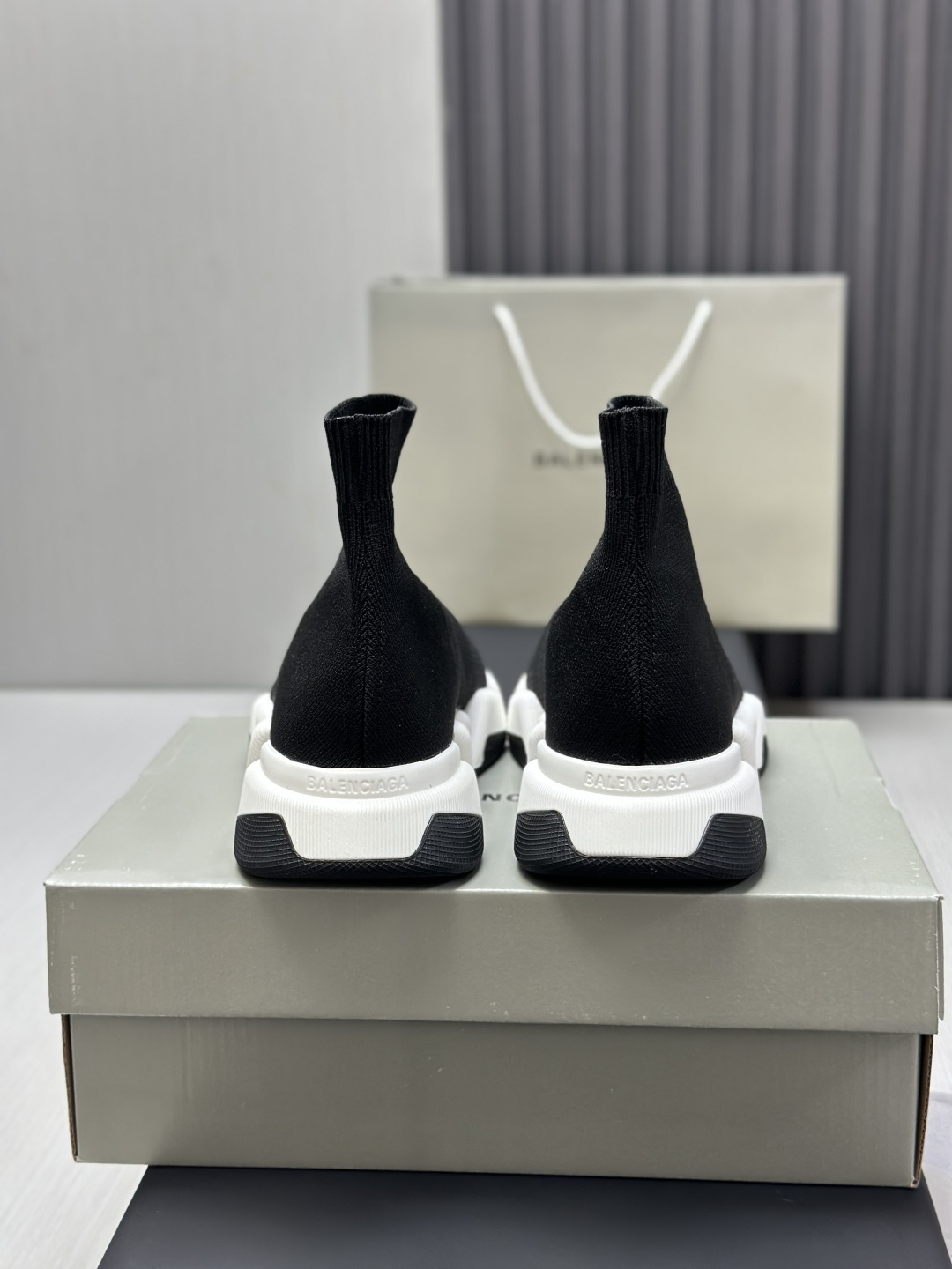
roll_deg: +1.2
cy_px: 634
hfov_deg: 30.3
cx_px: 476
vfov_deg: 39.7
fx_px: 1760
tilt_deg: -12.5
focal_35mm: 48
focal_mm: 6.86
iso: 125
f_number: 1.78
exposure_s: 1/50
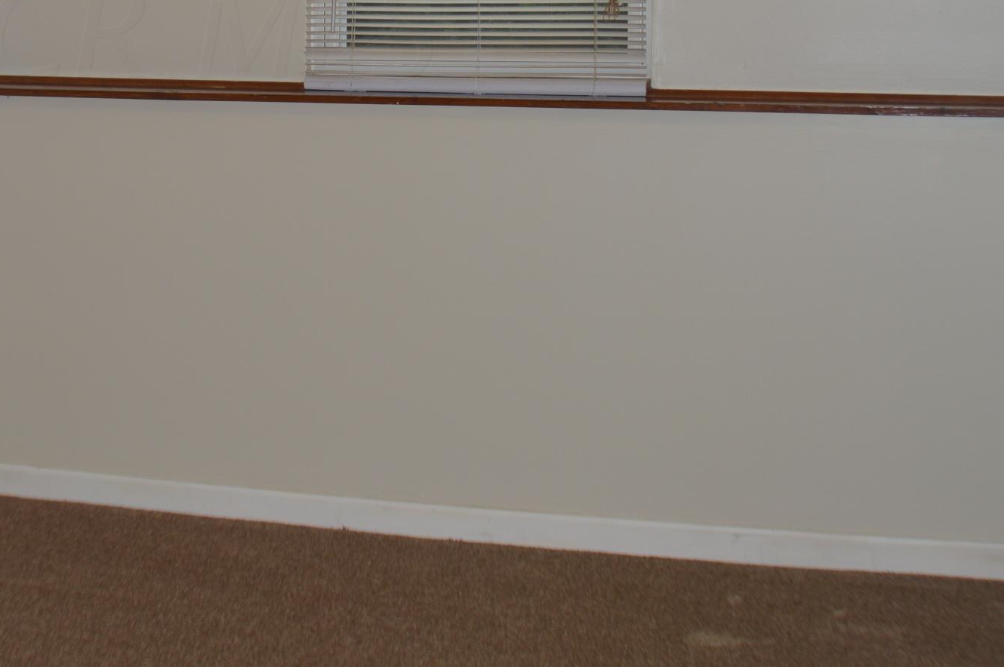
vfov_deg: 15.3
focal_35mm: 88
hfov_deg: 22.8
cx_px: 211
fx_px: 2452
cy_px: 30
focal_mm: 26
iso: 100
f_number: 4
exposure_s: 1/60
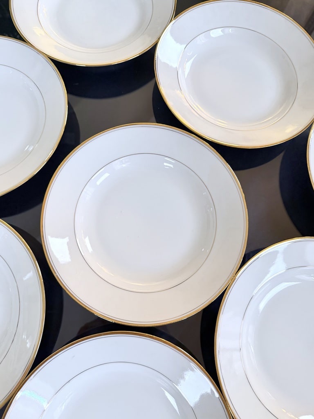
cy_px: 210
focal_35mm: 24
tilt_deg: -76.5
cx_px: 157
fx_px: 290
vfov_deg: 71.6
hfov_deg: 56.8
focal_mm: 6.76
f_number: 1.78
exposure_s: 1/50
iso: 250
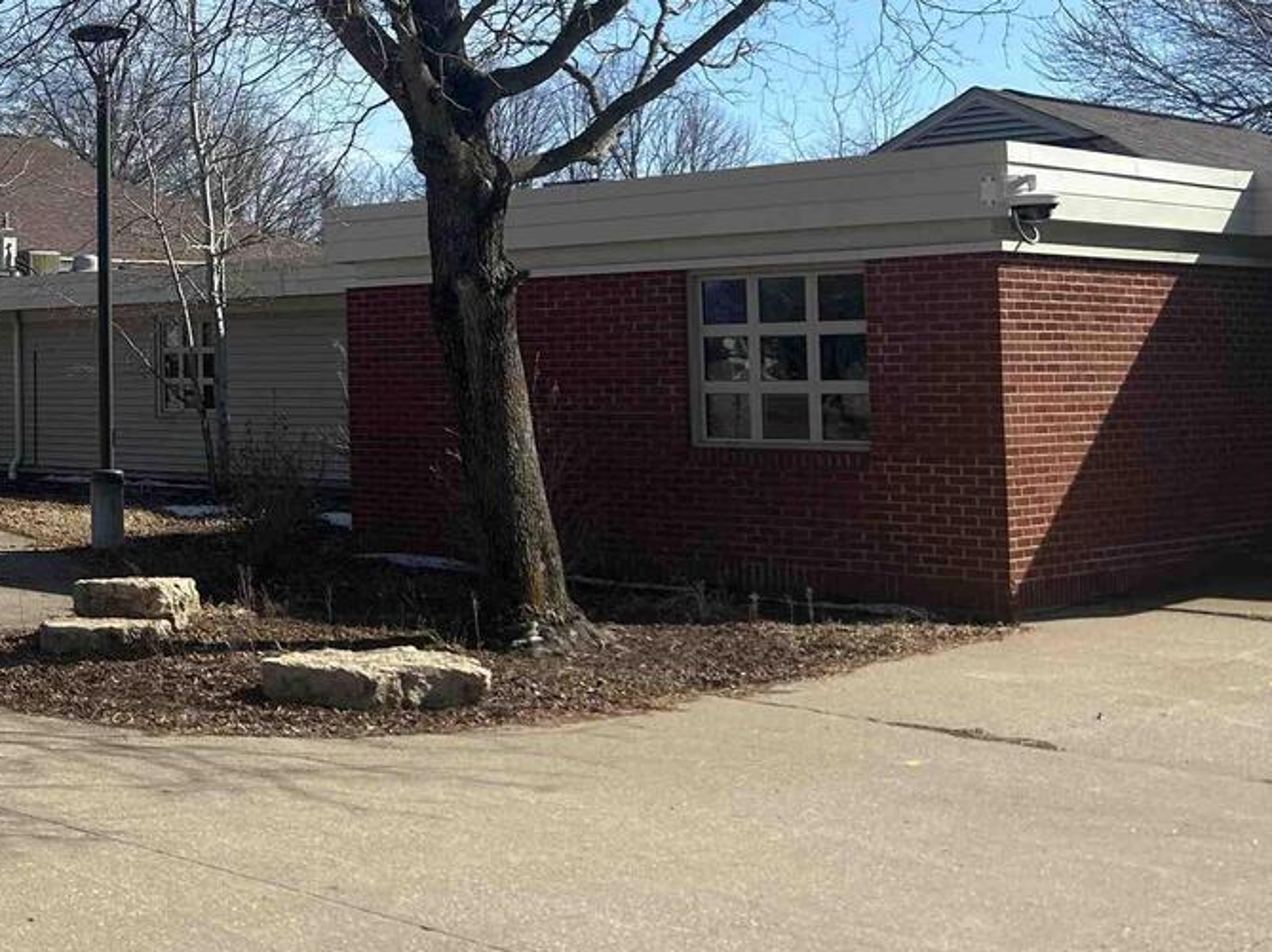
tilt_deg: +3.0
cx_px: 2
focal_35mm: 56
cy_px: 234
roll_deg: +0.6
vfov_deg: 25.7
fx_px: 2057
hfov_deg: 31.8
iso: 50
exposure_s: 1/2994
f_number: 1.5
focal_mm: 5.7
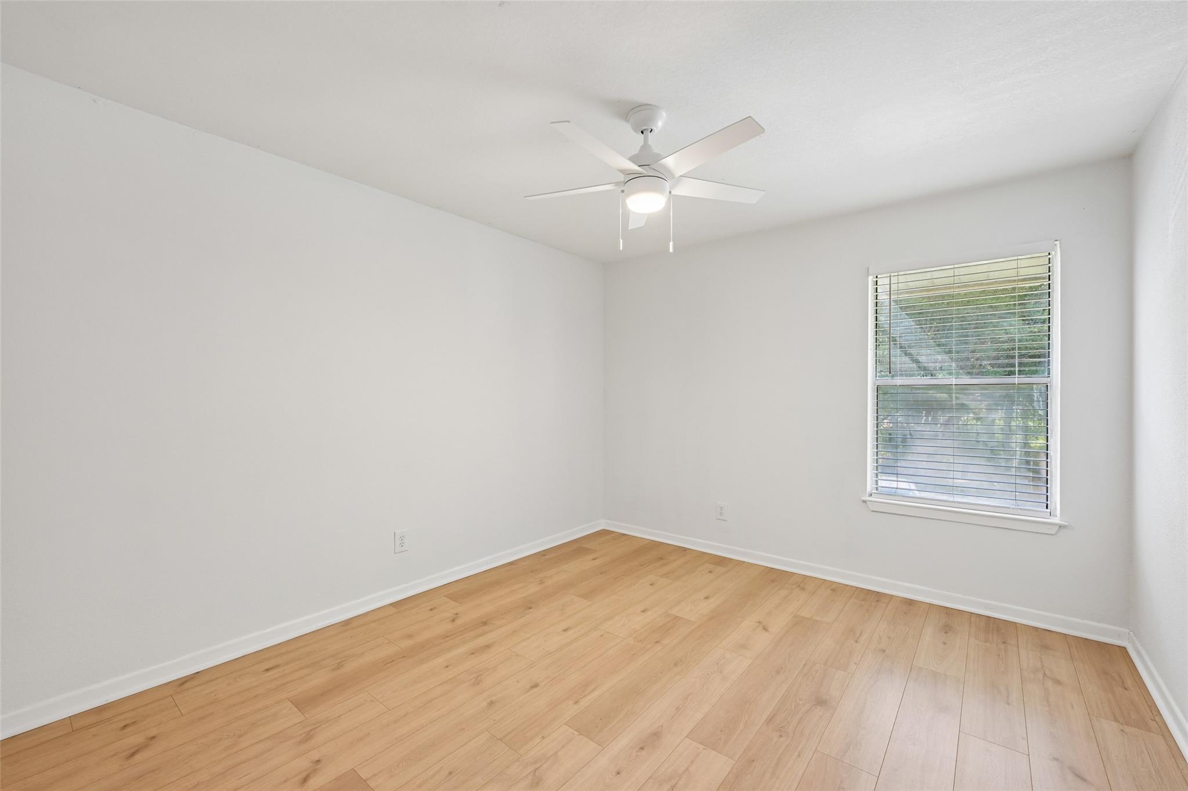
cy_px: 396
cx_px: 594
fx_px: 495
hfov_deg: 100.4
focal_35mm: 15
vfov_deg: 77.3
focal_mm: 15
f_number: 6.7
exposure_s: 1/15
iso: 125
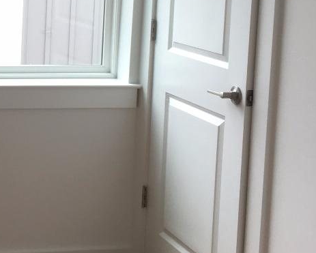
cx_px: -63
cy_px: 20
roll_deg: -1.3
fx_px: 824
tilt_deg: -4.1
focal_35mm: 88
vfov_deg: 17.2
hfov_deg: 20.3
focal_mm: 4.15
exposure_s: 1/120
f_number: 2.2
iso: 40
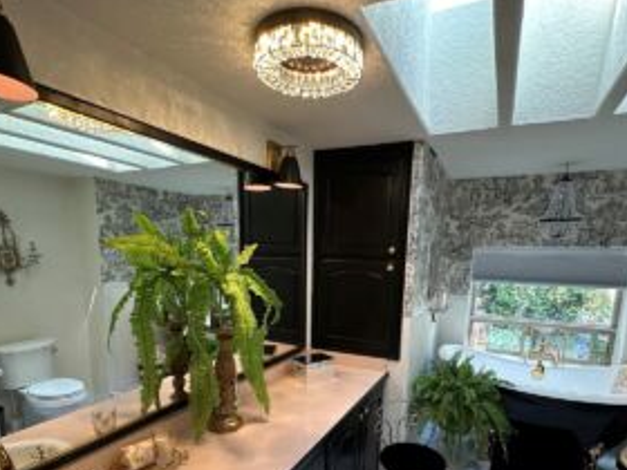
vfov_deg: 64.1
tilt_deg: -9.8
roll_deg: -1.2
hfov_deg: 81.7
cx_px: 327
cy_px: 318
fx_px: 362
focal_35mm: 20
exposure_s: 1/120
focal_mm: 2.22
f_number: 2.2
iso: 250
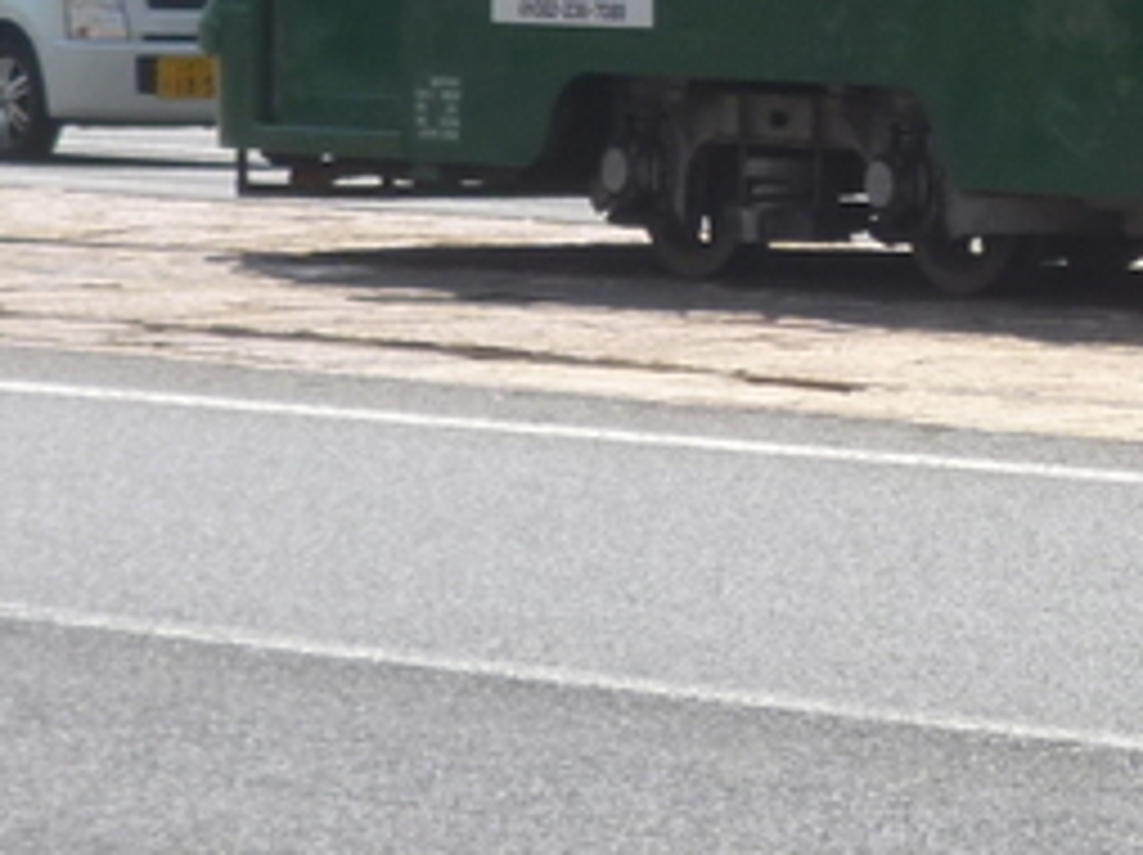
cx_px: 2160
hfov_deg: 5.9
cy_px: -202
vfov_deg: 4.5
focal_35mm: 331
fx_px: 10919
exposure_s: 1/250
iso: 100
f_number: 5
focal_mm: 12.5
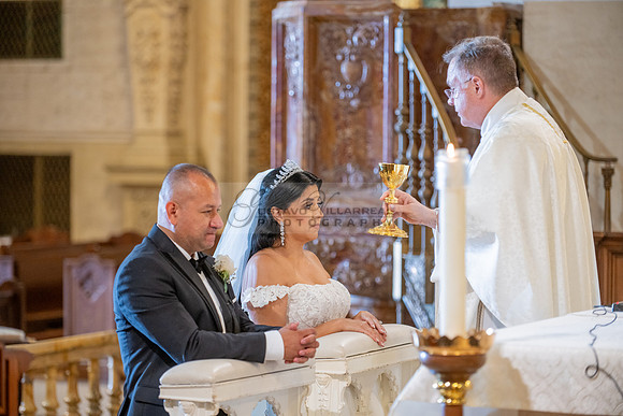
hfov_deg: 15.2
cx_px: 312
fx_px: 2337
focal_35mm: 135
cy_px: 208
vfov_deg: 10.2
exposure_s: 1/100
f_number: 2.8
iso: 1000
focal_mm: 135
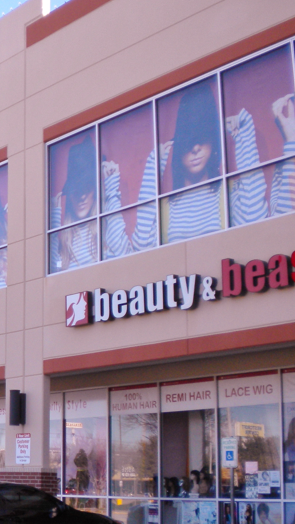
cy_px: 301
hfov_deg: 16.9
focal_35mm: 67
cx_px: -91
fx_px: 932
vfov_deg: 31.4
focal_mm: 6.3
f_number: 3.1
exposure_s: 1/527
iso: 84
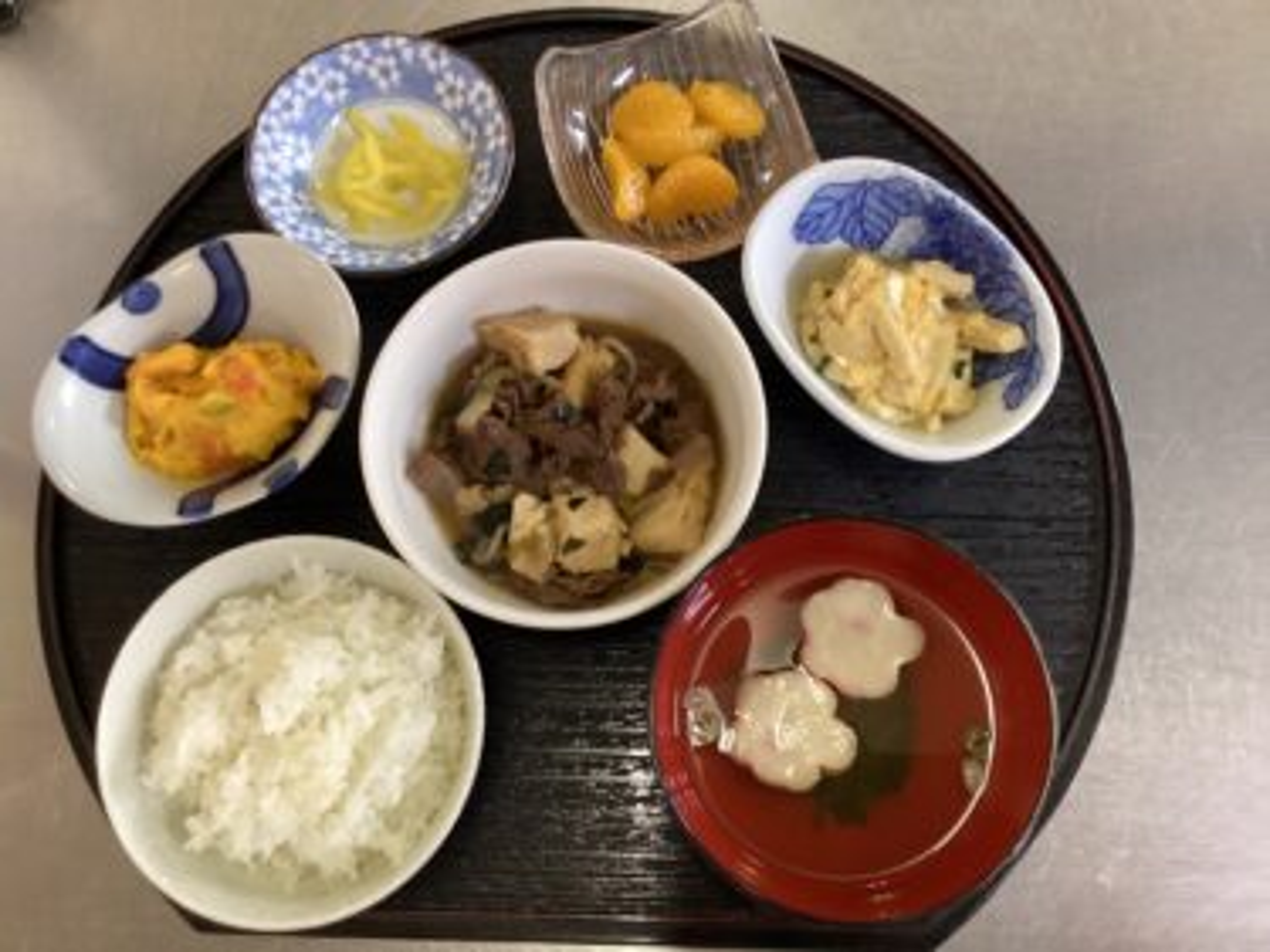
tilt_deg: -76.5
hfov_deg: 58.4
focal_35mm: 31
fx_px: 1137
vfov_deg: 45.4
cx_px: 635
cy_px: 476
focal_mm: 3.3
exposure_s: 1/40
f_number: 2.4
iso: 250
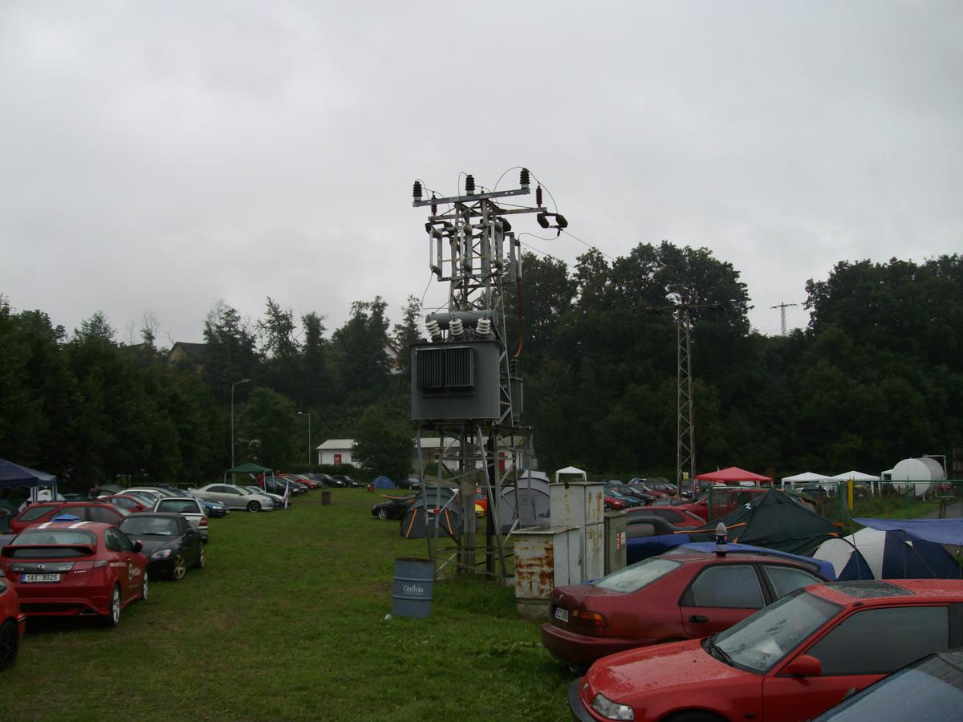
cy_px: 361
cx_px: 482
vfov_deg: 39.7
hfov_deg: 51.4
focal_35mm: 36
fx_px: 1002
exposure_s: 1/250
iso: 80
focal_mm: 6
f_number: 2.7
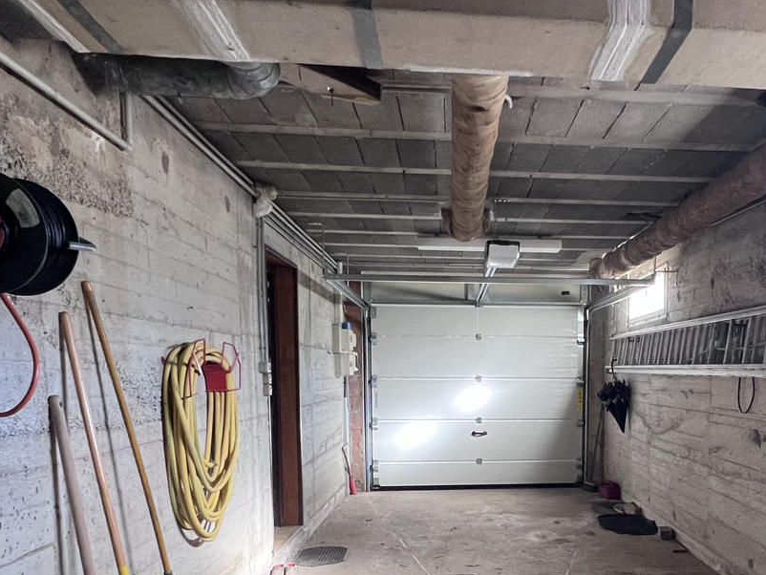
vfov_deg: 48.0
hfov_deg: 61.5
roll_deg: +0.2
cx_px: 525
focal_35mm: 28
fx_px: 620
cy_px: 427
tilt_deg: -5.1
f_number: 1.8
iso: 320
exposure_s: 1/60
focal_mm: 1.57
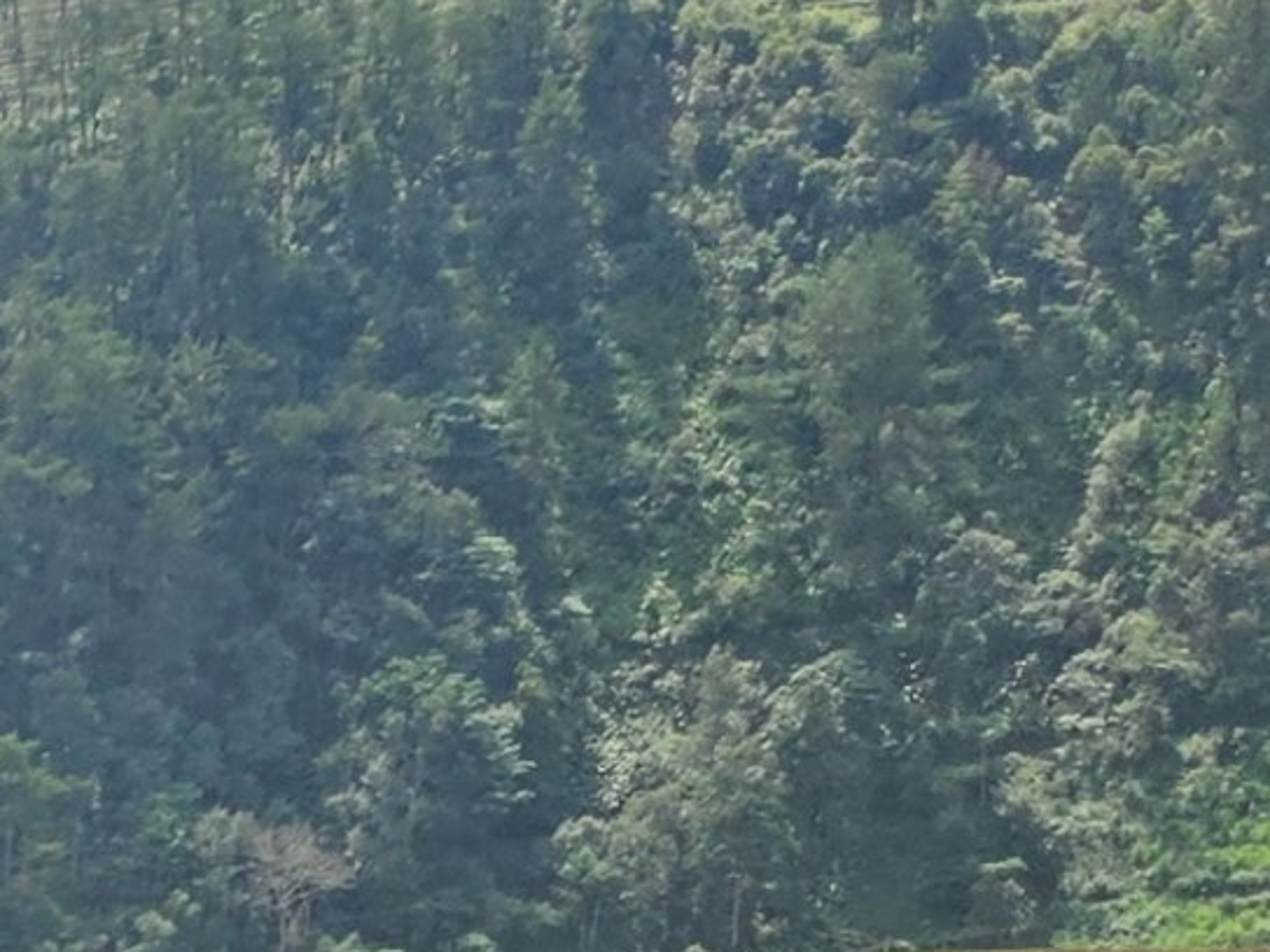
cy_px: 1378
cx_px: -2358
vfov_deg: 9.8
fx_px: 5430
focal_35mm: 148
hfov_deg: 10.3
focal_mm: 5.4
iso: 40
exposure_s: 1/1179
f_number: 1.8
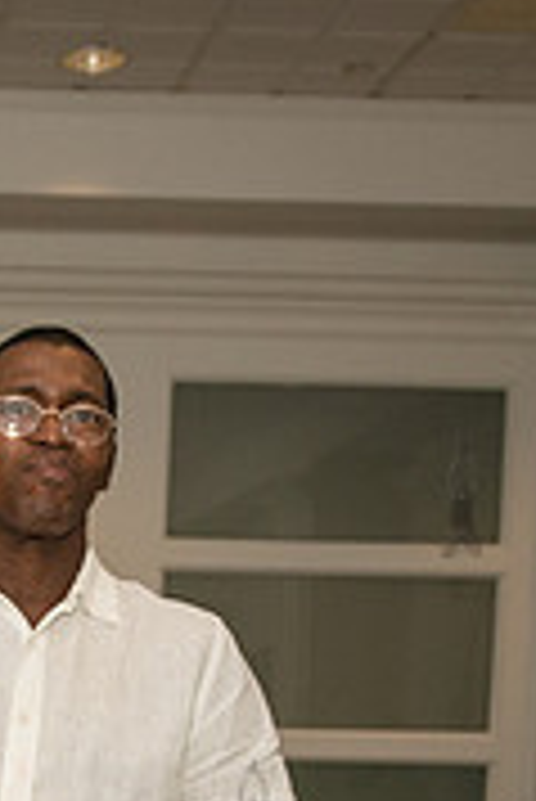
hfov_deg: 14.4
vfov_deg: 20.8
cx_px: -171
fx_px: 2028
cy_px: 972
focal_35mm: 91
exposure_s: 1/500
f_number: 4
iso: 1600
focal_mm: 24
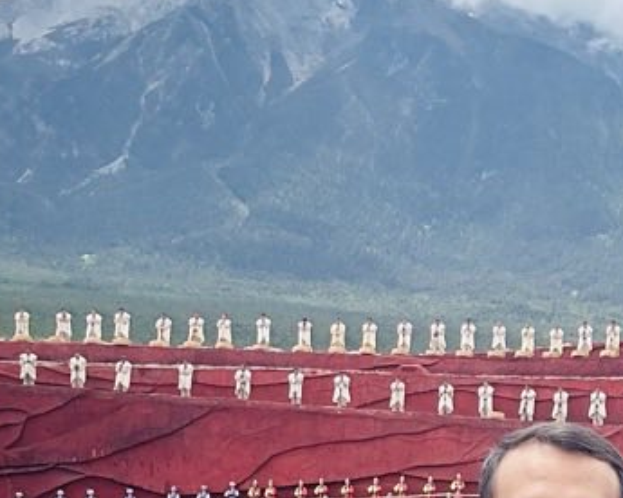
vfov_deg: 17.3
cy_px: 579
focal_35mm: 85
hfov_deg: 21.6
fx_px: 1567
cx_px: 632
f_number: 1.9
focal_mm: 2.69
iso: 25
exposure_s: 1/282
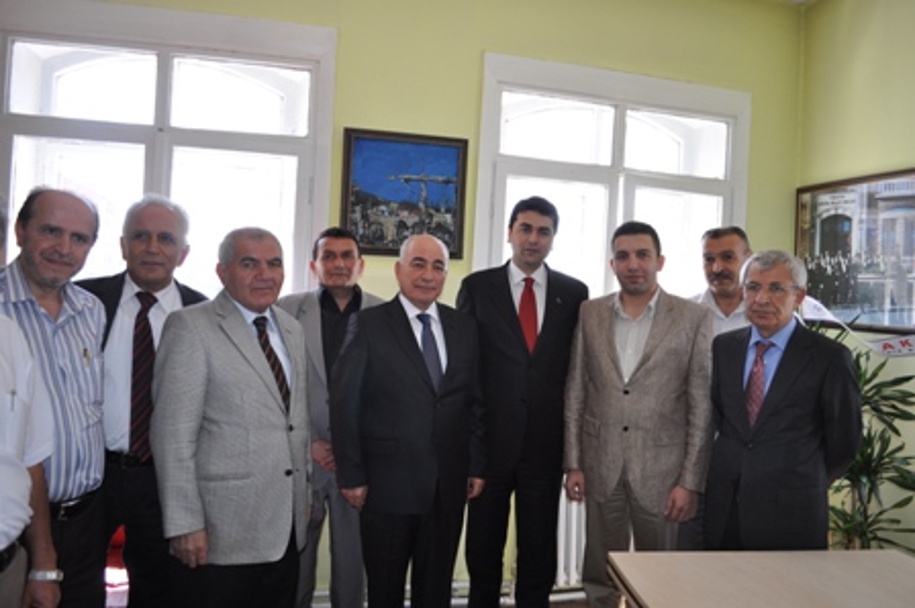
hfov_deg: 67.4
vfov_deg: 47.9
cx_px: 458
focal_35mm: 27
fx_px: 686
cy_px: 304
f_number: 3.5
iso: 400
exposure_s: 1/160
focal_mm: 18
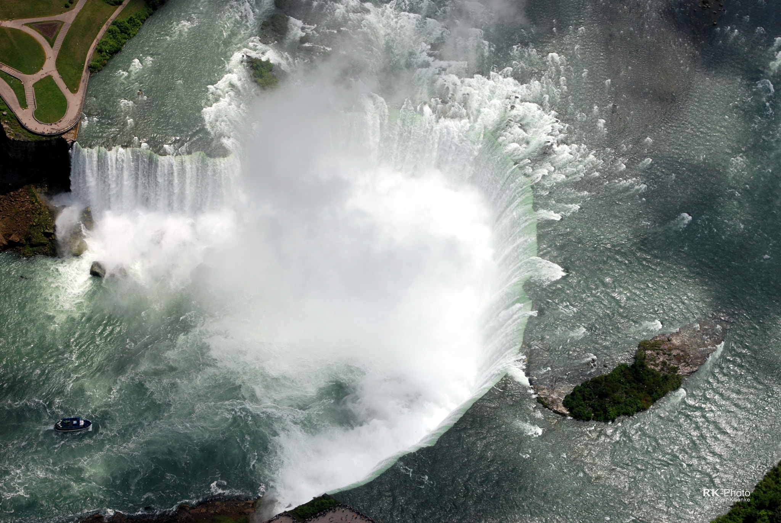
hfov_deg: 35.0
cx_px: 390
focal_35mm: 57
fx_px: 1238
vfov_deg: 23.8
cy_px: 262
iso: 100
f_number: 9.5
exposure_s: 1/250
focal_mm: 38
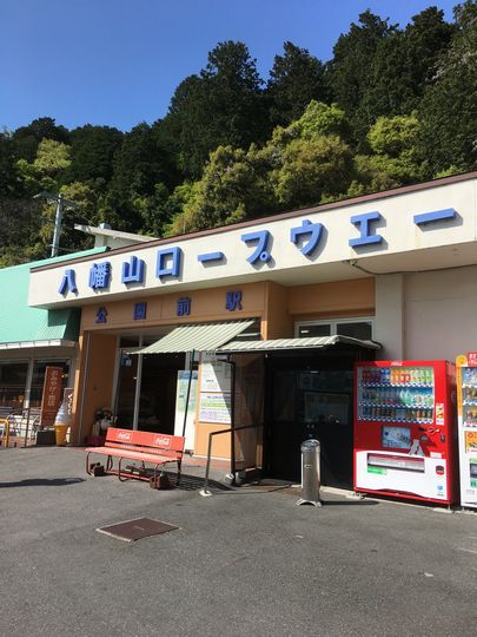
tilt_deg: +12.4
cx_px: 238
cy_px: 318
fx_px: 533
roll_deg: -3.5
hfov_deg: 48.2
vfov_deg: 61.7
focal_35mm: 29
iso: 25
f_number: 2.2
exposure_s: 1/2198
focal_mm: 4.15
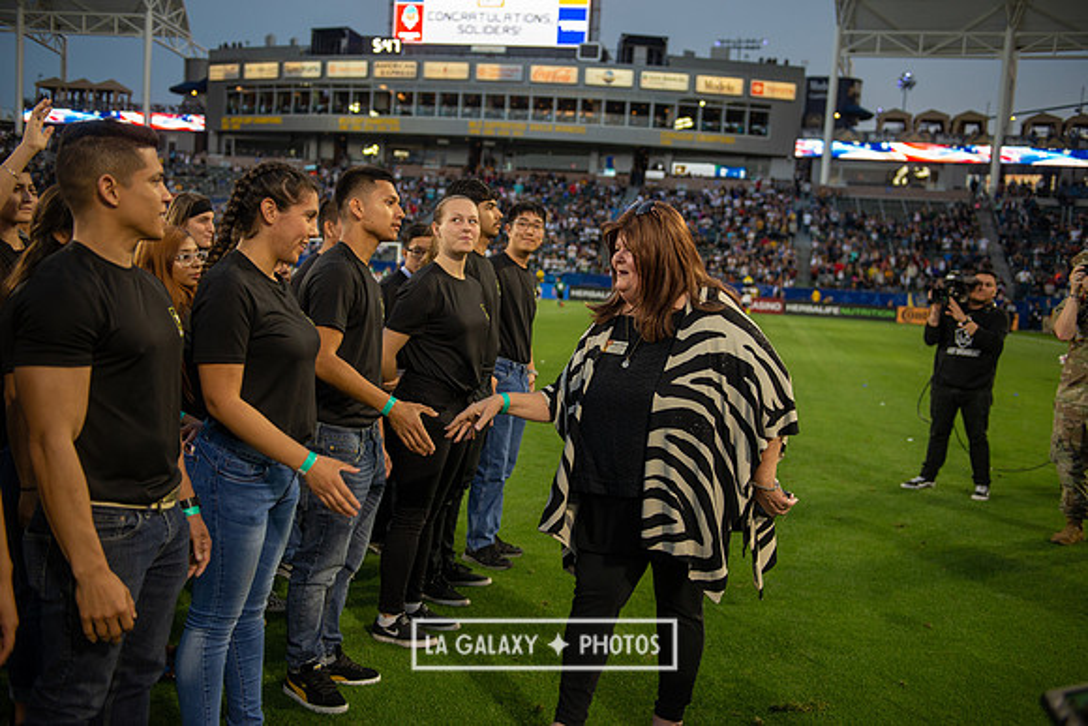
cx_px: 544
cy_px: 363
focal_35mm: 36
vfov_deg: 36.9
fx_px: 1088
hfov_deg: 53.1
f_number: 2.8
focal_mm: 36
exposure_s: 1/500
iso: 400
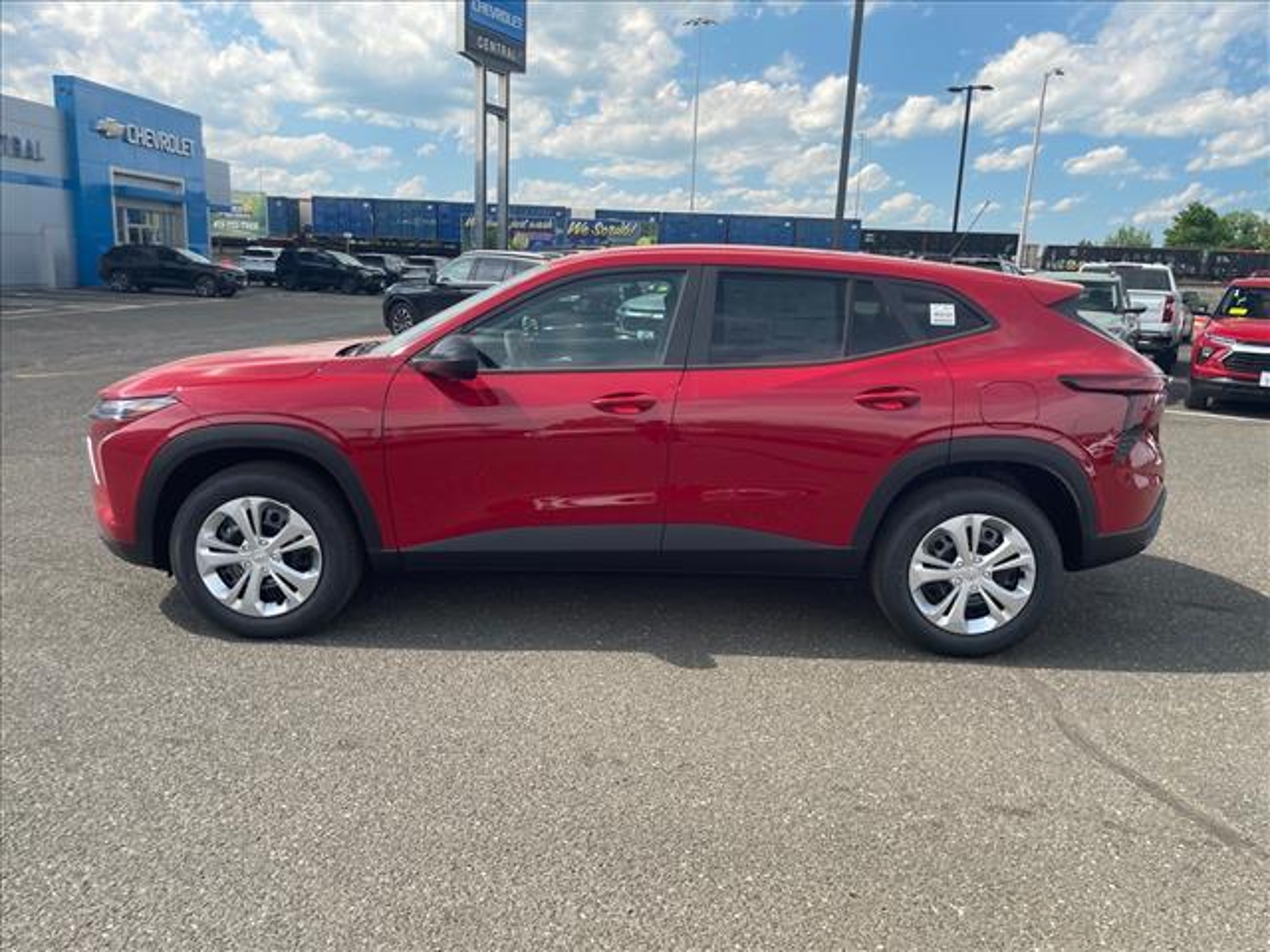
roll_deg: -3.1
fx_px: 954
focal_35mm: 26
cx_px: 635
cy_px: 476
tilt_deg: -12.1
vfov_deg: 53.1
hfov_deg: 67.3
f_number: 1.6
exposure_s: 1/861
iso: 32
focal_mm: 4.2
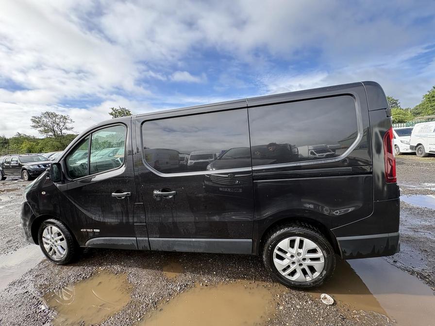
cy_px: 163
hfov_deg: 102.1
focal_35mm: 14
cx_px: 218
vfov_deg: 85.7
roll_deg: -1.2
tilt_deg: +0.2
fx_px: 176
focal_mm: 2.22
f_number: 2.2
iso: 64
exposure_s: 1/533
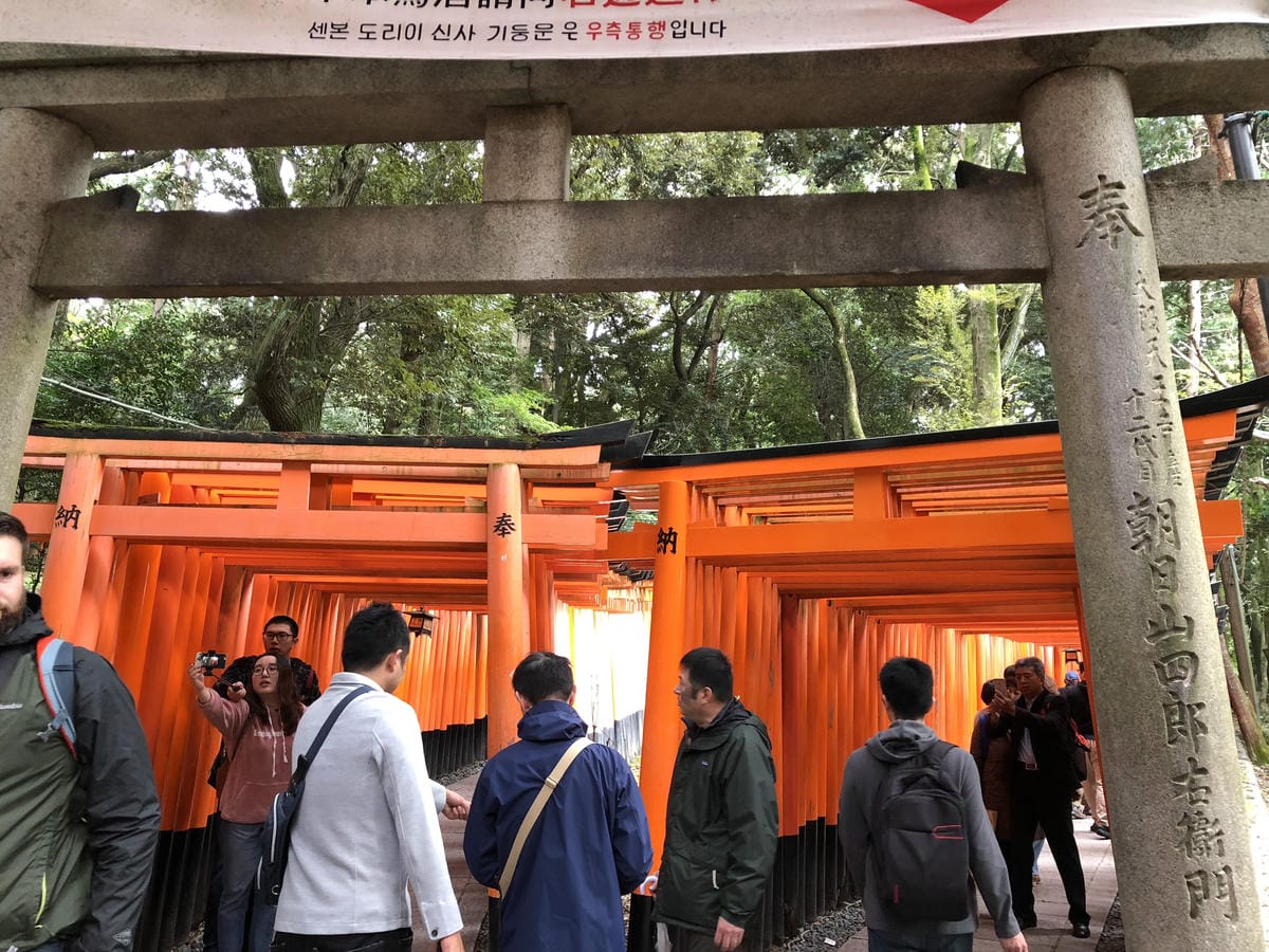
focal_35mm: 29
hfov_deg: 61.7
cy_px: 476
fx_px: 1063
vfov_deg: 48.2
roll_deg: -1.1
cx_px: 634
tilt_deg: +12.6
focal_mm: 3.99
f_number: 1.8
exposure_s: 1/17
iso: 40
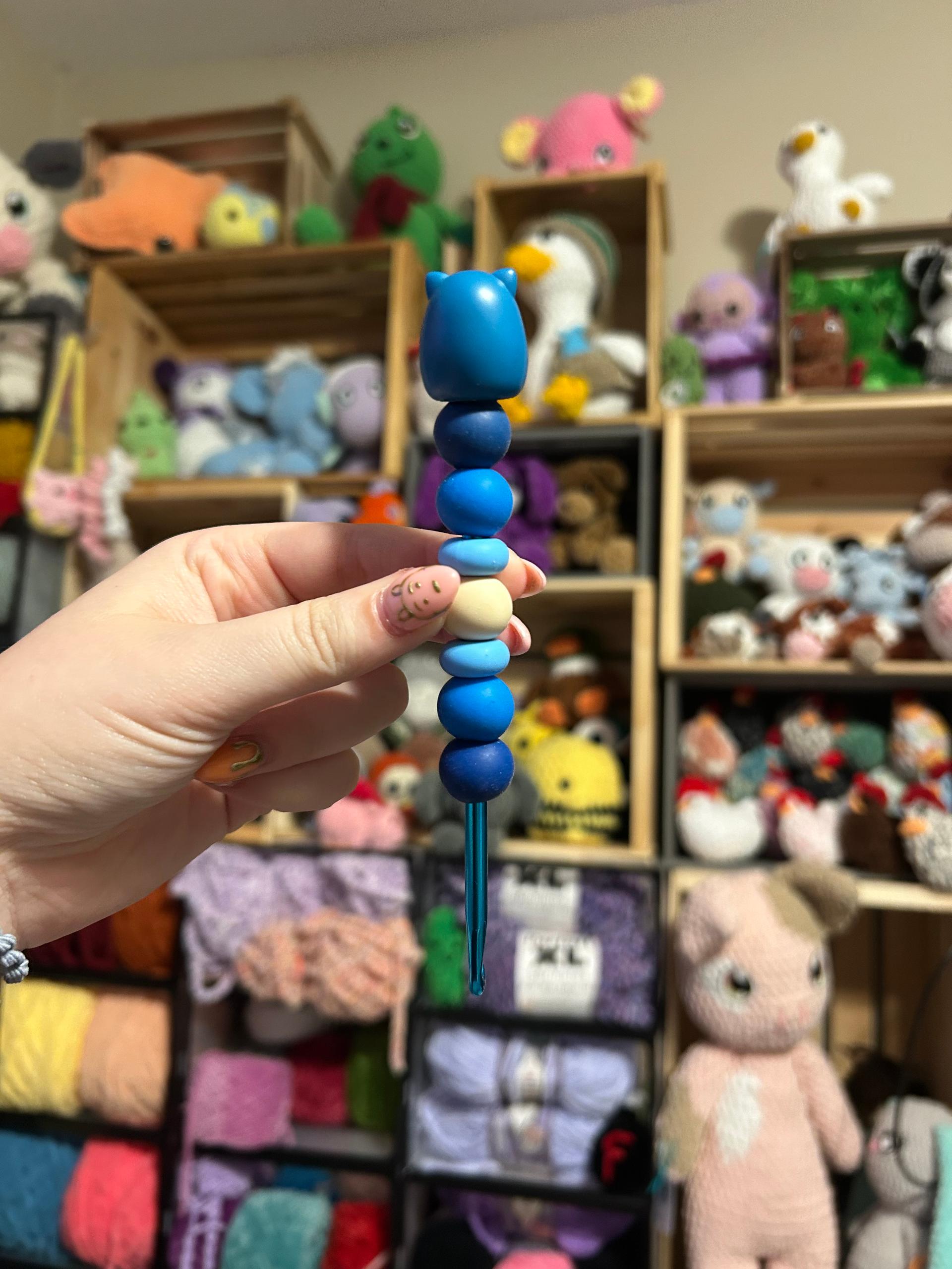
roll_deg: -2.4
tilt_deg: +7.5
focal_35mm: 26
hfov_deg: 53.1
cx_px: 476
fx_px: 953
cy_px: 634
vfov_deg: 67.3
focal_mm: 5.7
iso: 320
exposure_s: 1/60
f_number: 1.5
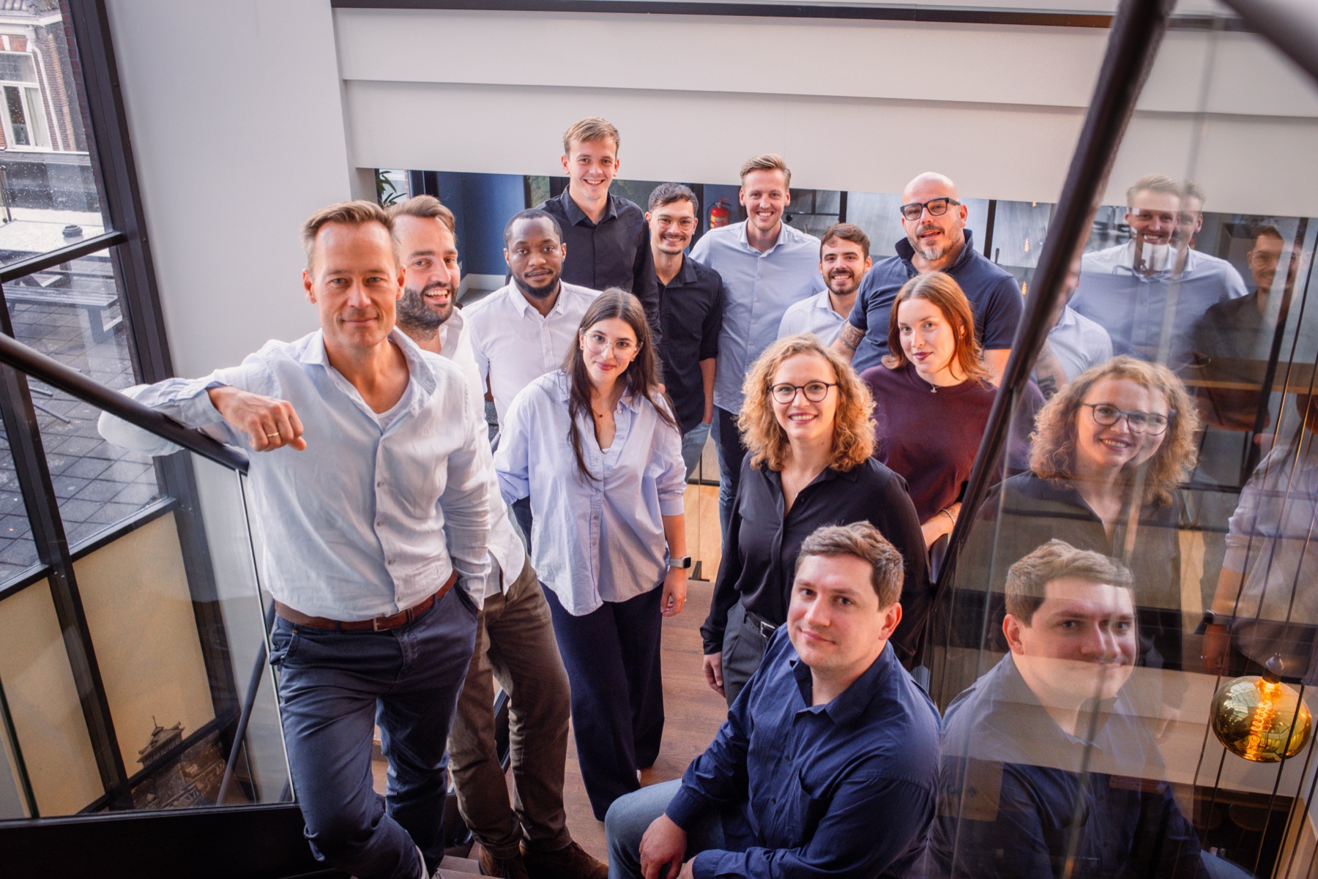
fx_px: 1282
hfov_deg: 54.4
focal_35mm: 35
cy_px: 440
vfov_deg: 37.9
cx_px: 659
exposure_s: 1/50
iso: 800
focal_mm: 35
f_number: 7.1
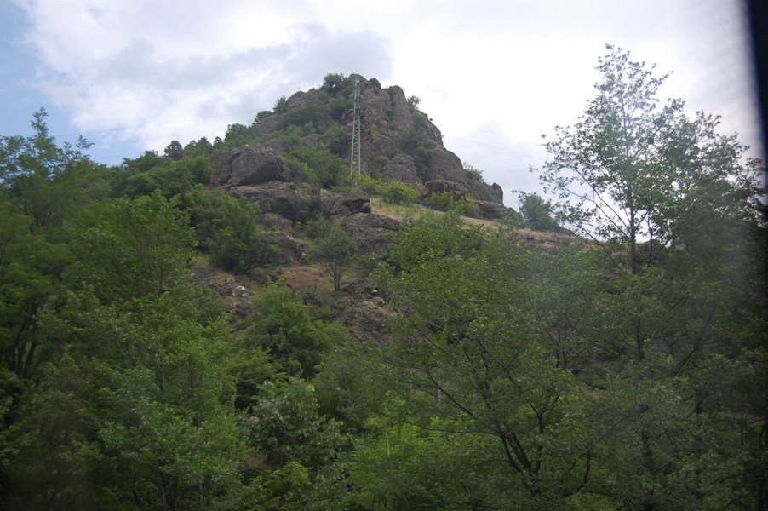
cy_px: 256
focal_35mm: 39
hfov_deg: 49.6
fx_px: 831
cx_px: 384
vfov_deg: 34.2
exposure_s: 1/800
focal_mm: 26
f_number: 4
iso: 200
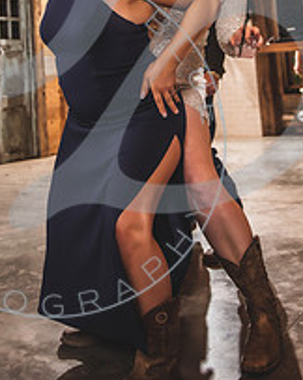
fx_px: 561
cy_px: 2
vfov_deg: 34.1
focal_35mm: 50
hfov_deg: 30.2
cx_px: 137
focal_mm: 24
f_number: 2.8
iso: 800
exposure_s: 1/160
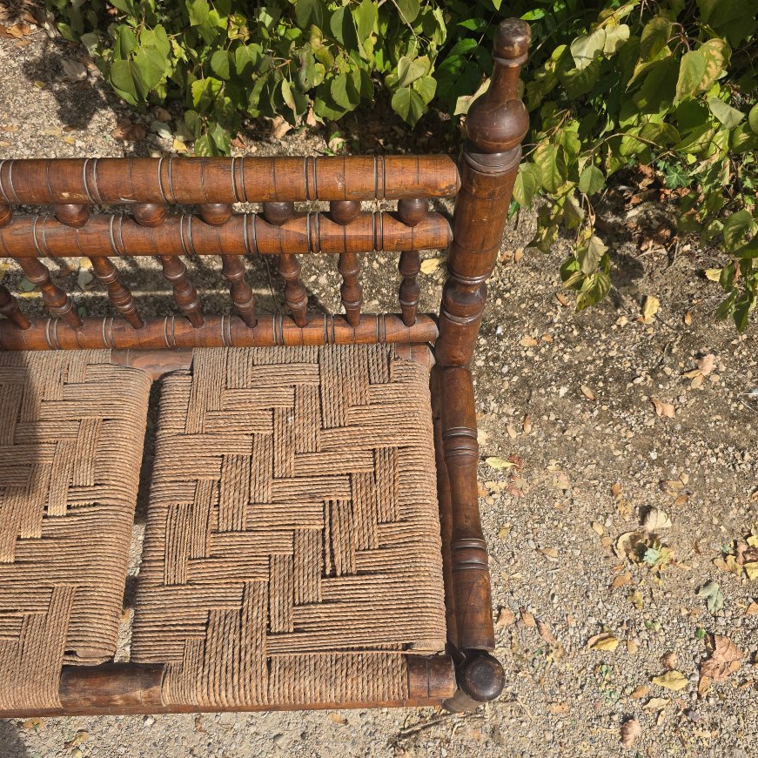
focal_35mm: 28
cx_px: 388
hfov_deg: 57.3
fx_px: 694
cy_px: 431
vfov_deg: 57.1
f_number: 1.7
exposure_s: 1/4766
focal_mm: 6.3
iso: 80
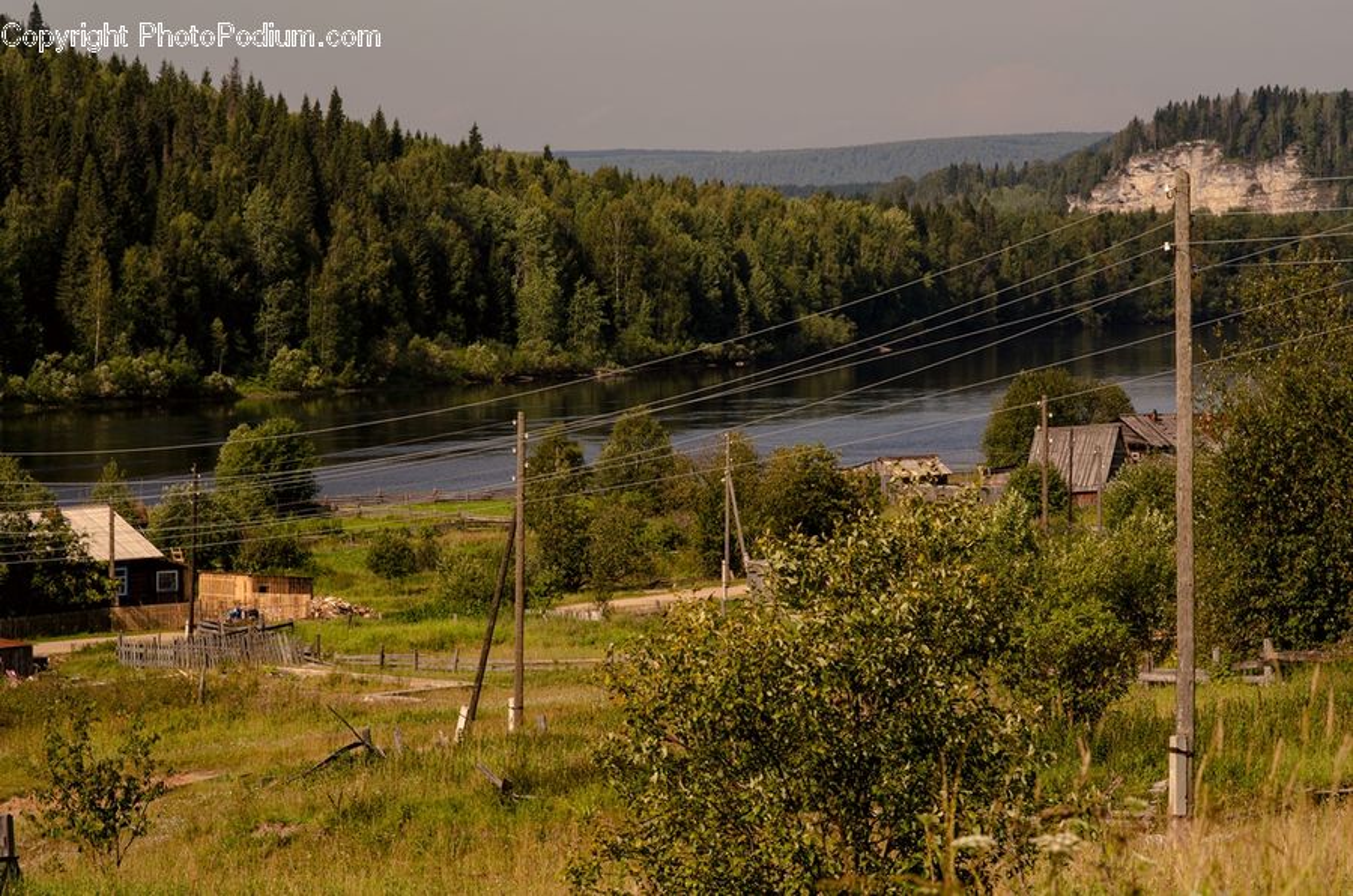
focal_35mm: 128
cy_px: 448
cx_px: 676
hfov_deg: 16.1
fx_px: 4782
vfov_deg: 10.7
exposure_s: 1/125
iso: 100
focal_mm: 85
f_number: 9
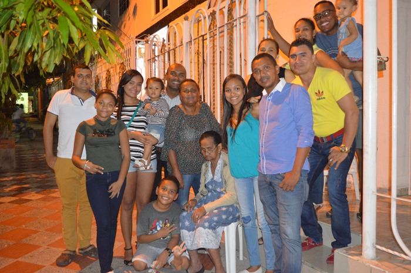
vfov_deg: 38.3
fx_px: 393
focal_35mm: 34
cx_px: 206
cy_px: 136
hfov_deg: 55.2
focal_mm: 23
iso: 3200
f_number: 3.8
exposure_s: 1/20
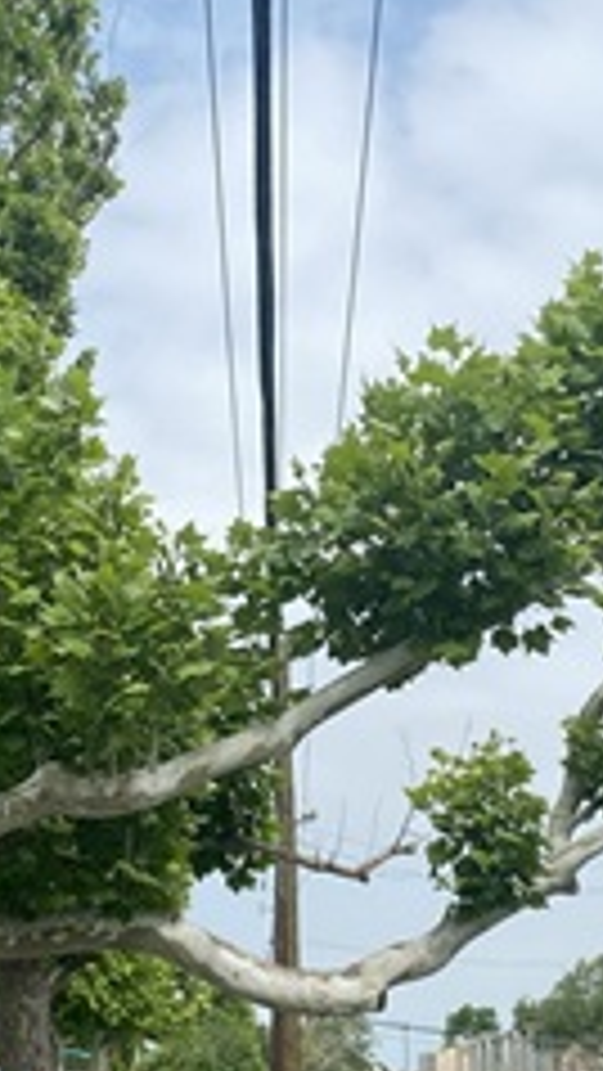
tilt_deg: +19.5
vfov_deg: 34.3
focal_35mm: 61
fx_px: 1733
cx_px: 256
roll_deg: -0.3
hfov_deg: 19.7
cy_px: 526
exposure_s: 1/3497
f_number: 1.8
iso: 32
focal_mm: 4.25
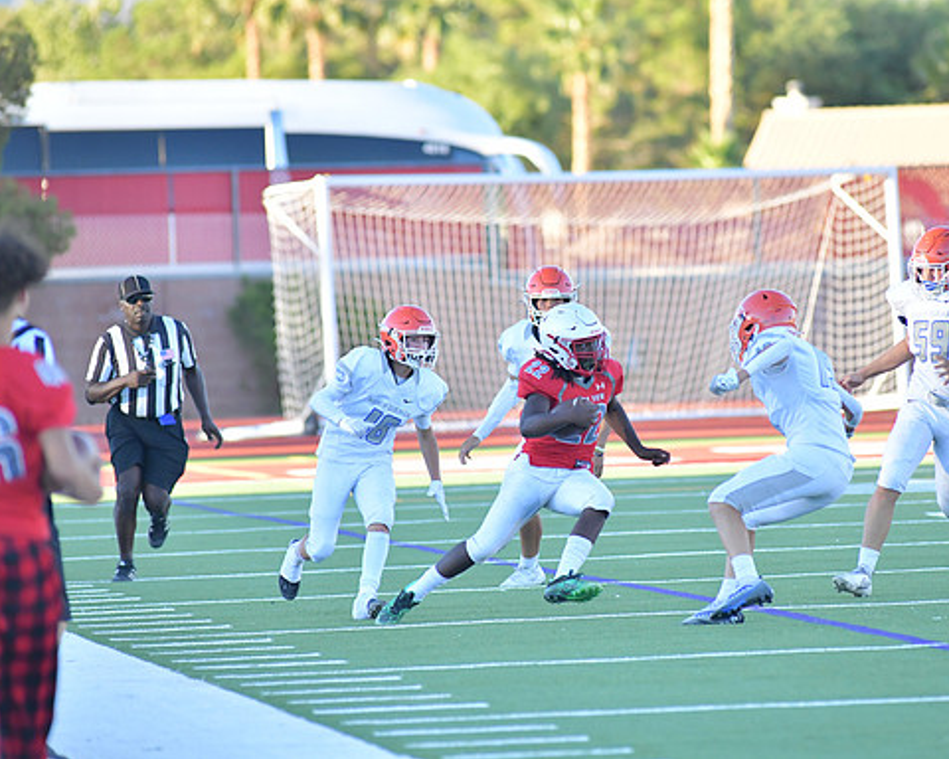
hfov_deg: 5.7
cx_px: 544
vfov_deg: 4.6
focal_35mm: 340
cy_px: 379
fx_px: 9549
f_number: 5
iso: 4000
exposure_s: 1/3200
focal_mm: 300
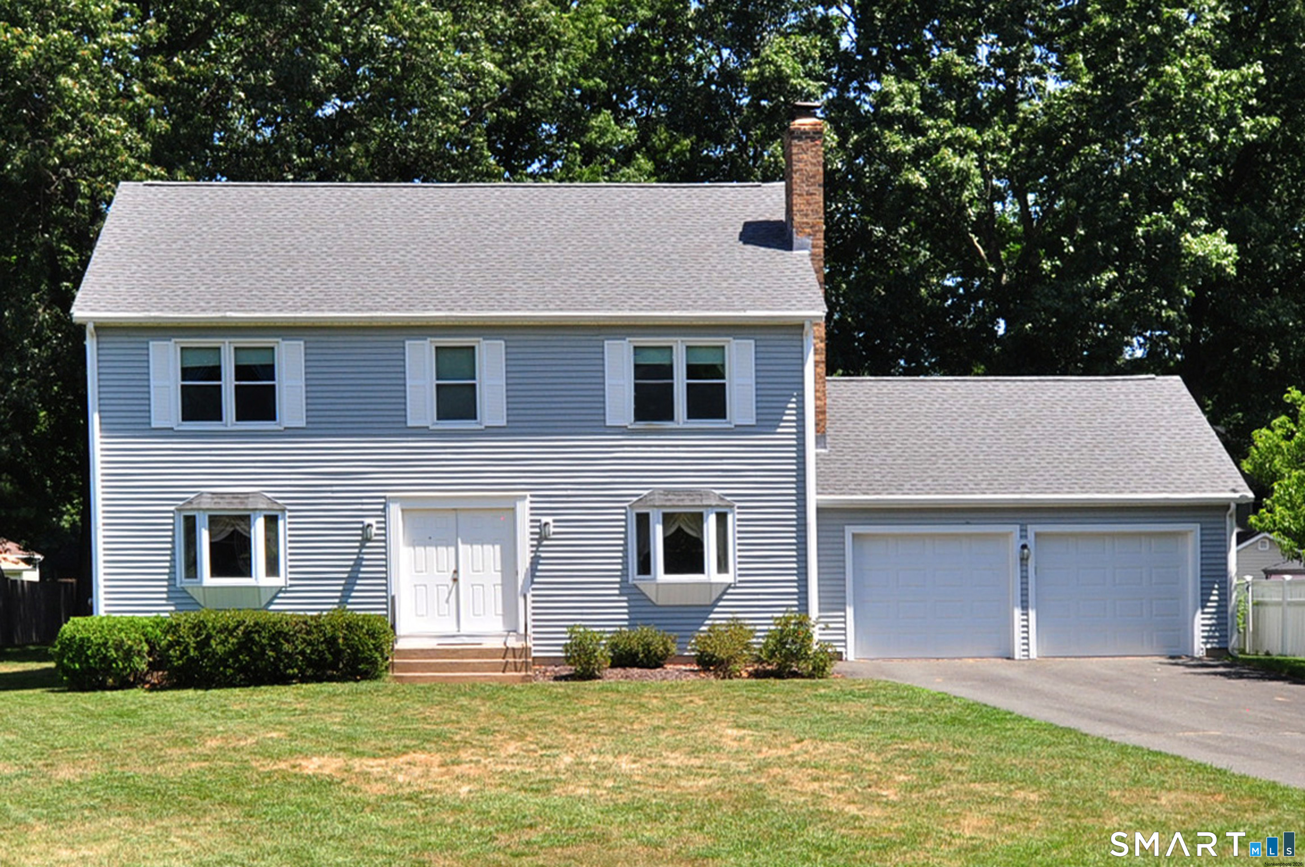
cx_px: 652
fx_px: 1086
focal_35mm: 30
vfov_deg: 43.5
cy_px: 434
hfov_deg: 62.0
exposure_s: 1/320
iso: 250
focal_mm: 20
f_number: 8
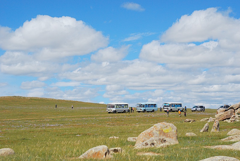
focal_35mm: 75
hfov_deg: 27.0
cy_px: 80
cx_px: 120
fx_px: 501
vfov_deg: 18.2
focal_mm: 50
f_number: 5.6
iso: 400
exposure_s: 1/4000
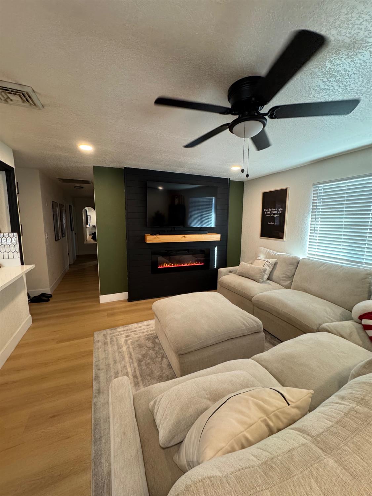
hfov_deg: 85.7
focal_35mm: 14
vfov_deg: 102.1
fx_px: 201
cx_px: 186
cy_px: 248
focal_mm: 2.22
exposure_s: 1/60
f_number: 2.2
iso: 250
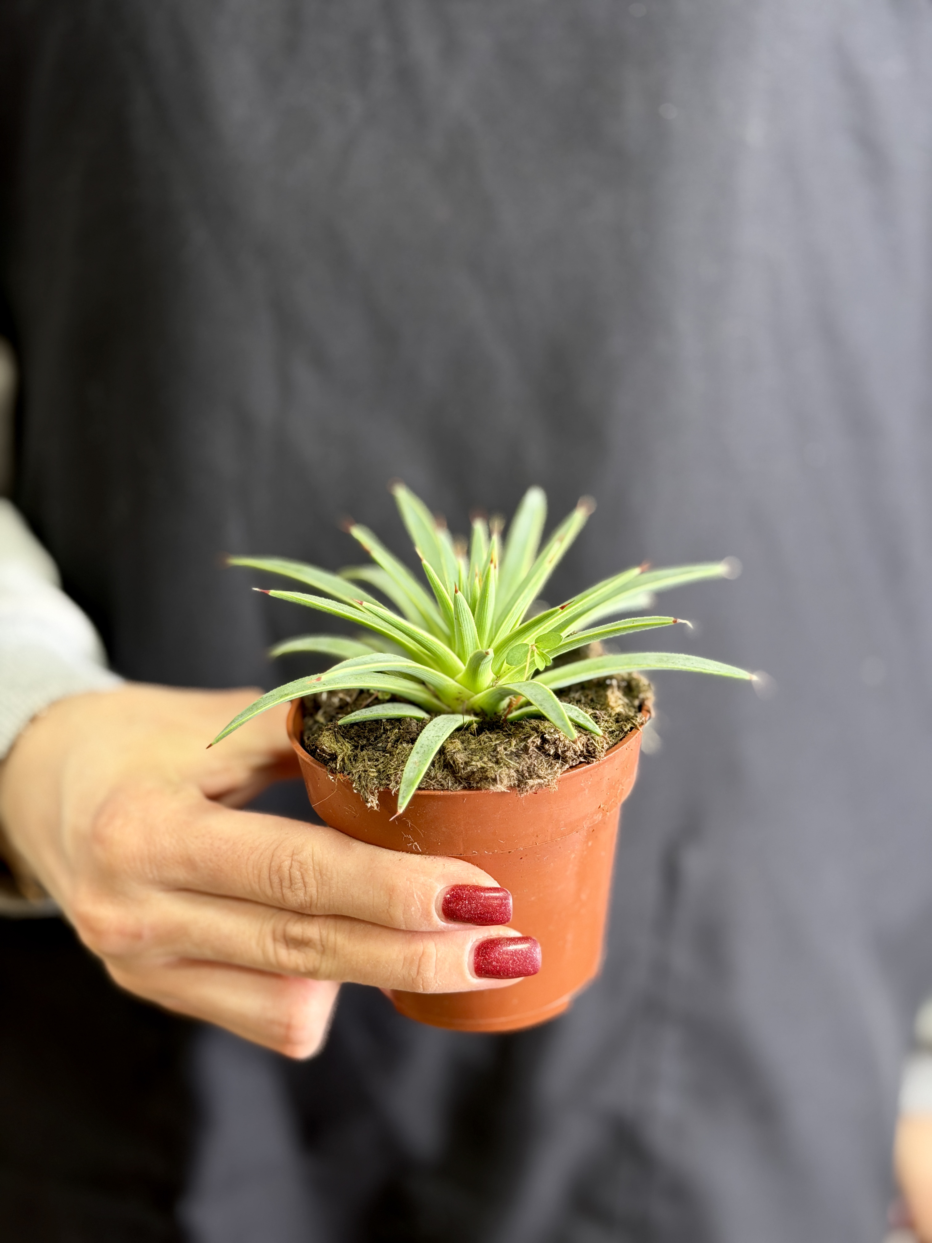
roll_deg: -0.5
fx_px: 1723
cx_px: 466
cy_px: 622
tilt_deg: -20.9
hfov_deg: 30.3
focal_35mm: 48
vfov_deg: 39.7
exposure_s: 1/60
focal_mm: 6.76
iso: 100
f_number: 1.78
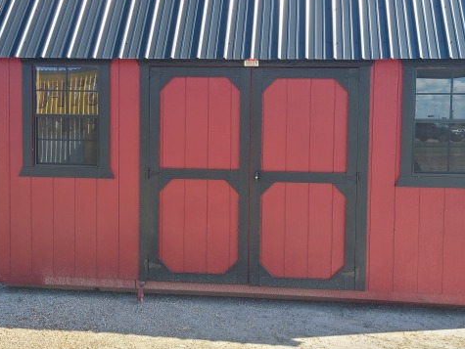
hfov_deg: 52.5
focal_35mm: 35
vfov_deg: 40.6
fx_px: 471
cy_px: 141
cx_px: 261
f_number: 1.8
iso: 40
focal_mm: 5.4
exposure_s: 1/677
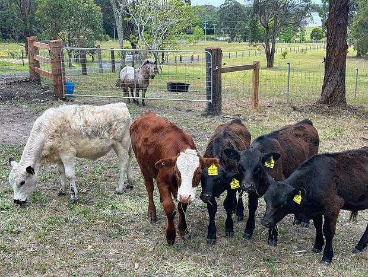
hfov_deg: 39.6
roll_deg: +1.8
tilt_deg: -13.4
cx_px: 184
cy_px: 138
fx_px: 511
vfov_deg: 30.3
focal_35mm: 48
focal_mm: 6.86
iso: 64
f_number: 1.78
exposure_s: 1/456
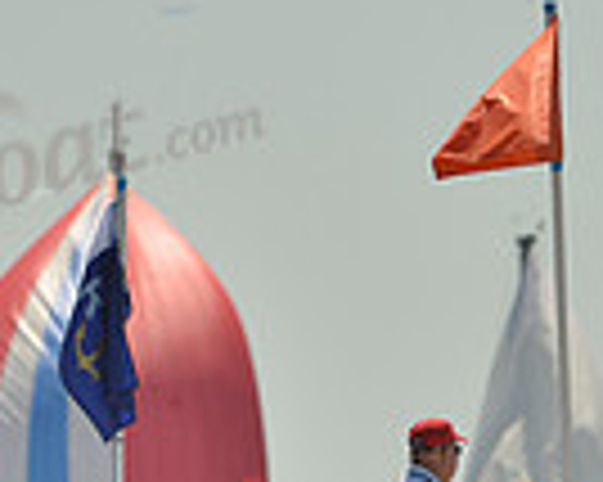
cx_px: 500
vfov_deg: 1.1
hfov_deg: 1.4
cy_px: 773
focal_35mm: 1378
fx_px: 24575
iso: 200
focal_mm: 340
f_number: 5.6
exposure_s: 1/1600
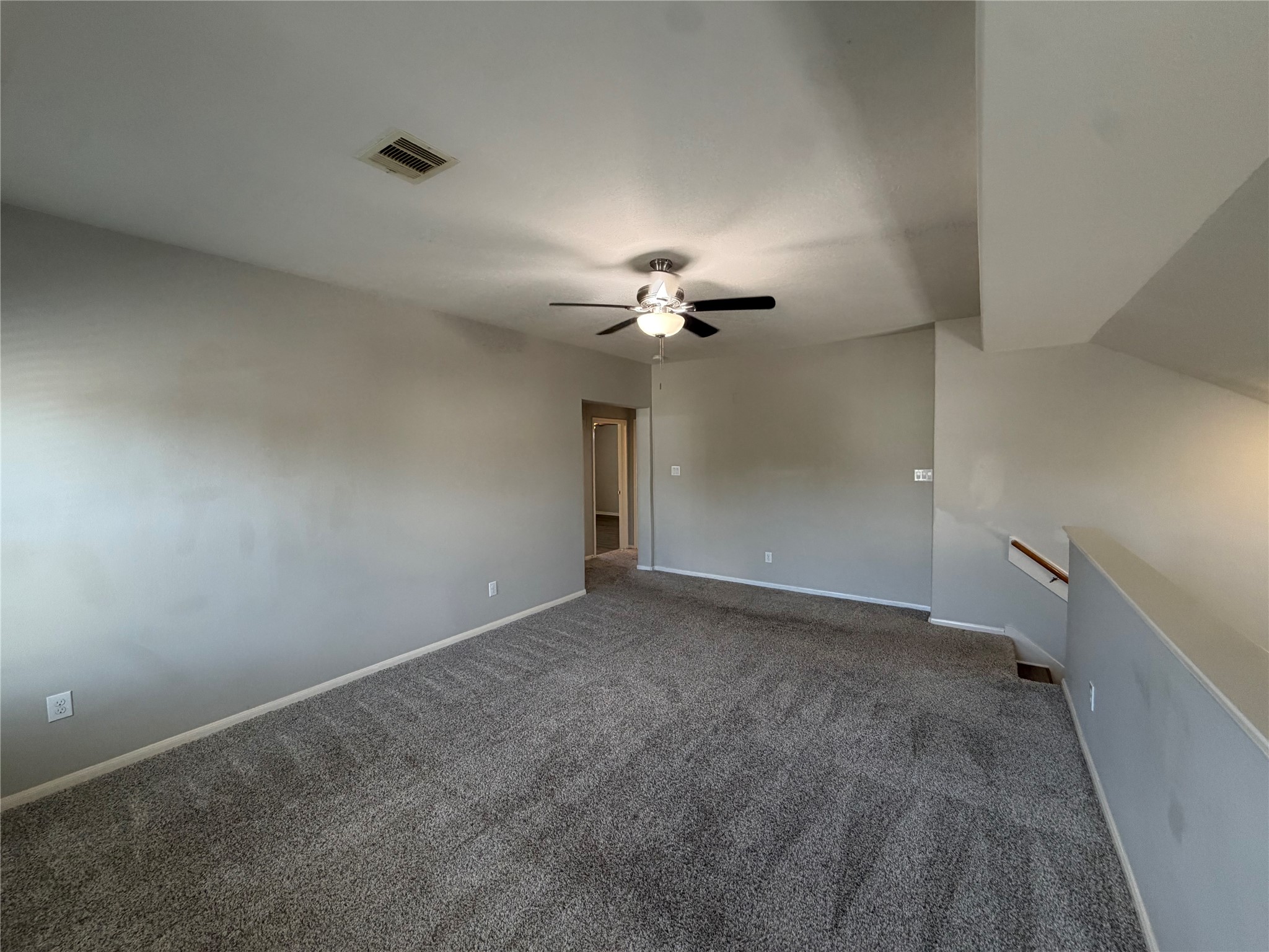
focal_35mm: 14
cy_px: 476
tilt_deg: -2.7
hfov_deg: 102.1
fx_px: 513
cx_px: 634
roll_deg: +0.5
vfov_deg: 85.7
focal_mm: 2.22
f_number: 2.2
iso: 250
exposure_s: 1/120
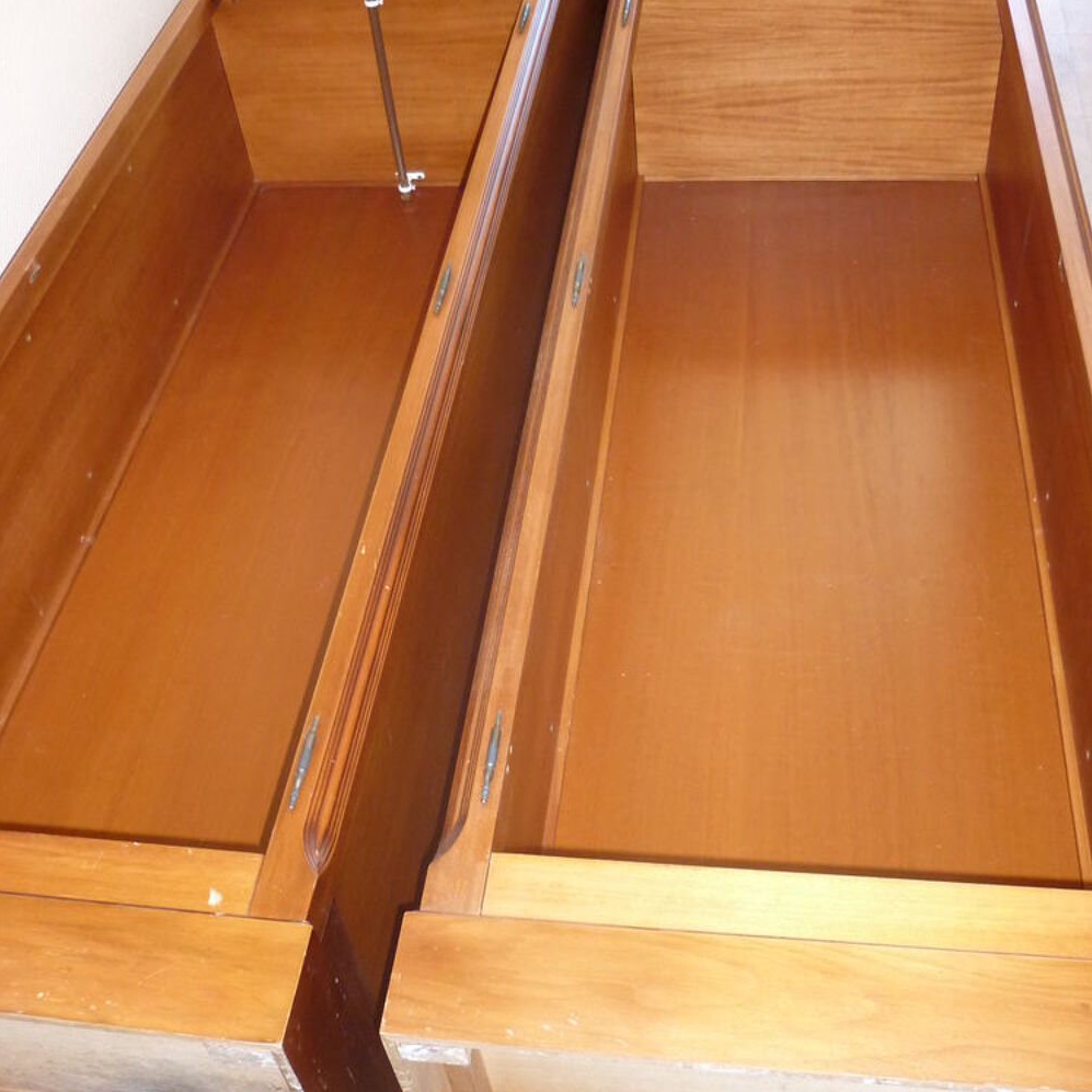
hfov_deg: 42.8
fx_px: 1392
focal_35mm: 39
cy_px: 438
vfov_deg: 42.6
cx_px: 545
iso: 250
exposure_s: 1/30
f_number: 2.8
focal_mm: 5.5
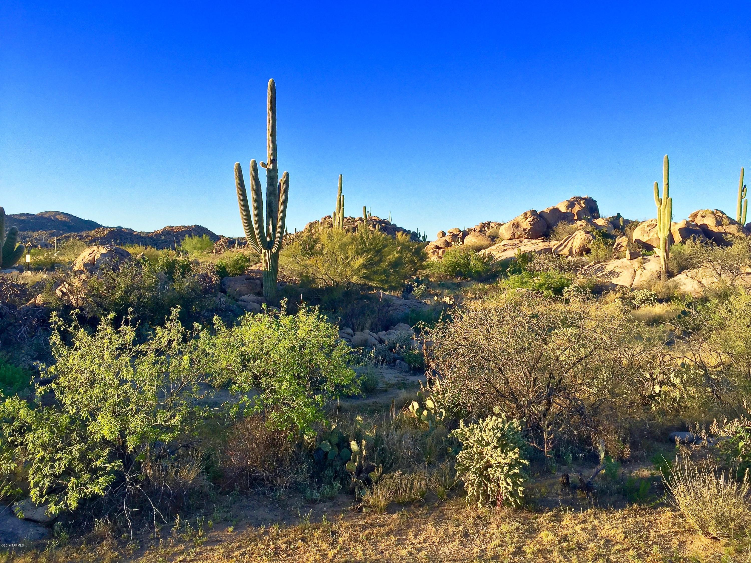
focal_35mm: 29
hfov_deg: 61.7
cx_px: 376
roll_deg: -1.6
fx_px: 629
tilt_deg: -0.1
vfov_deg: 48.2
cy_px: 282
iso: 32
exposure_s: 1/775
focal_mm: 4.15
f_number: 2.2
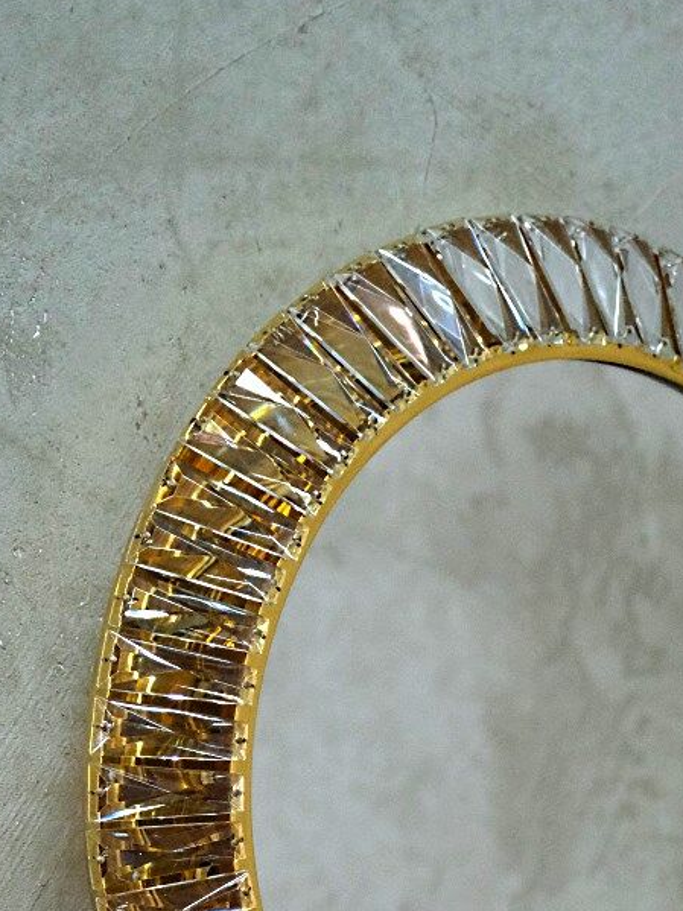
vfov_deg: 8.0
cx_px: 459
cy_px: 882
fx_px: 6448
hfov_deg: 6.1
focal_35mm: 245
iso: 4000
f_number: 4
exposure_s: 1/120
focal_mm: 80
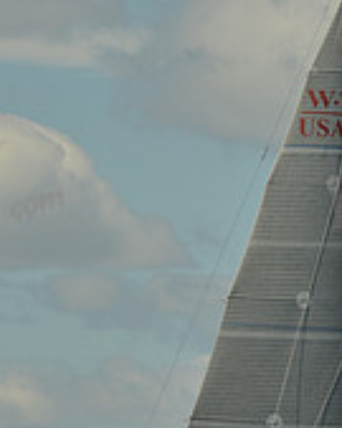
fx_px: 10207
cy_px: 332
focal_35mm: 806
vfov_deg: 2.4
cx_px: 196
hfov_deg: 1.9
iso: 200
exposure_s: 1/1000
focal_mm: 250
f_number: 8
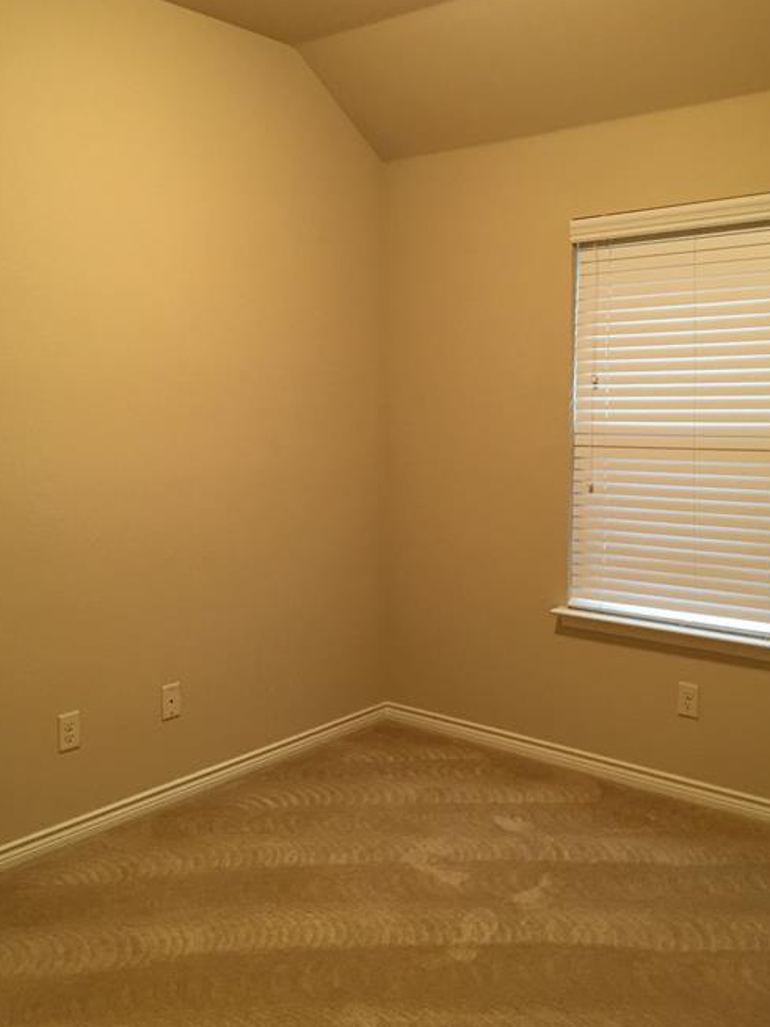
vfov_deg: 53.9
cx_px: 390
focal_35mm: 34
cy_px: 483
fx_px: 1009
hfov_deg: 41.8
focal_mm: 4.15
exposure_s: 1/10
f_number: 2.2
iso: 100
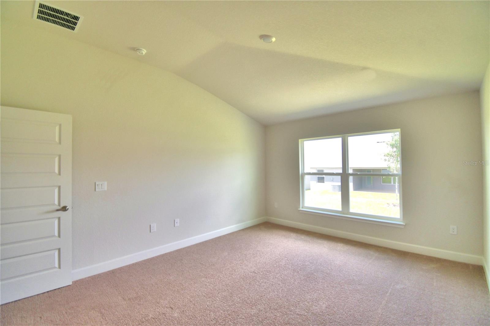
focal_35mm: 15
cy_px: 163
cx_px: 245
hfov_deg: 100.4
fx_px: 204
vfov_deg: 77.3
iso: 220
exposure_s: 1/125
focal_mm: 10
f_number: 4.5
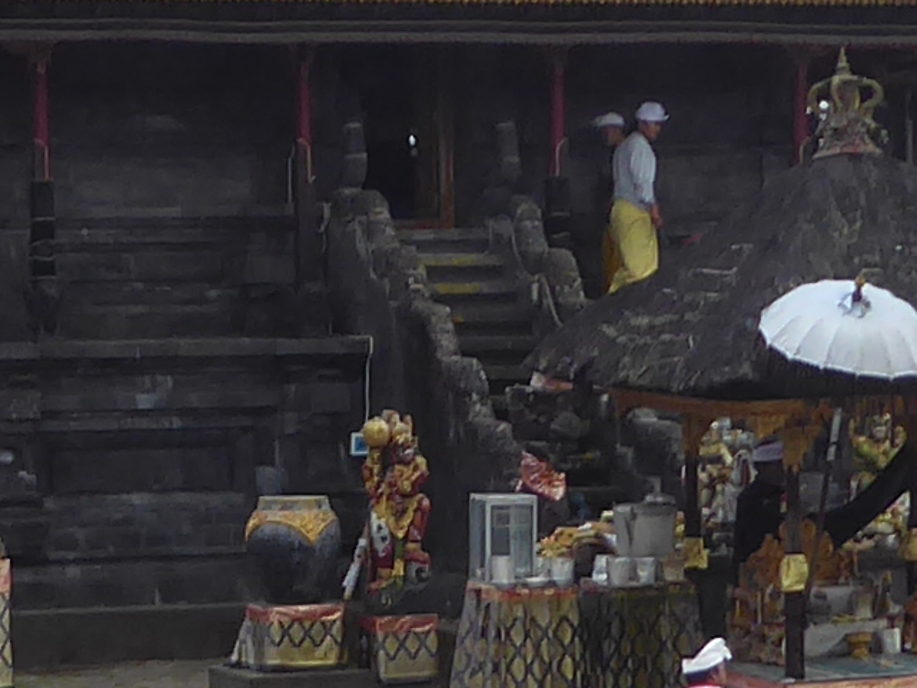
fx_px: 4133
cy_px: 515
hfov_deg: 12.6
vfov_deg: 9.5
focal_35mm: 156
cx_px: 237
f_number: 3.3
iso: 80
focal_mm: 4.3
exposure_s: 1/125
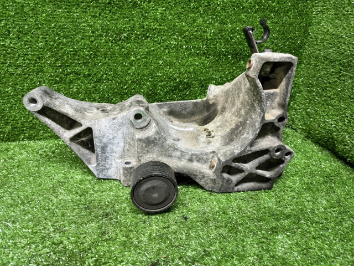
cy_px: 133
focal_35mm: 24
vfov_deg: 56.8
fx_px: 245
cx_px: 177
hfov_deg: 71.6
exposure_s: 1/50
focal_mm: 5.56
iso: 902
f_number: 1.8
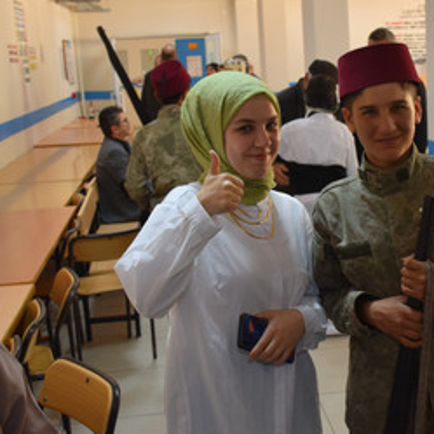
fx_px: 835
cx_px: 315
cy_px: 203
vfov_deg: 29.1
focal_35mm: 59
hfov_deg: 28.8
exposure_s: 1/60
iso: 500
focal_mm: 23
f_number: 4
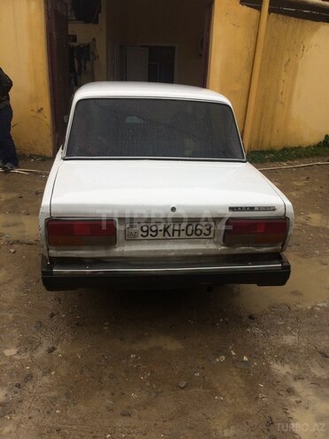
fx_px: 367
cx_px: 164
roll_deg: -2.2
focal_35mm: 29
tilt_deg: -22.1
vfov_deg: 61.7
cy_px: 220
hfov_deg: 48.2
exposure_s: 1/684
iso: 32
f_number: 2.2
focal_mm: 4.15
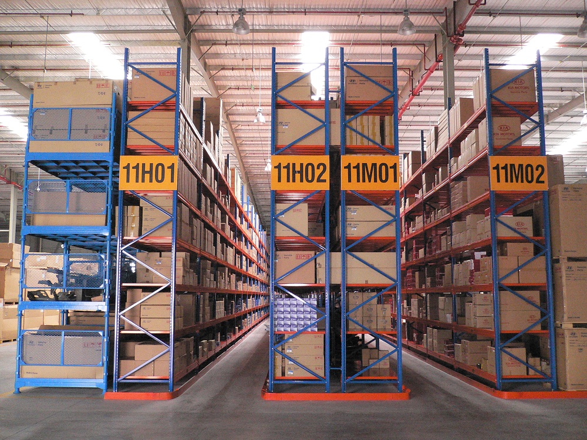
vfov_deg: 40.7
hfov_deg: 52.6
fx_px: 594
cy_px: 220
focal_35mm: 35
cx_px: 294
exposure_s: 1/60
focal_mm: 5.8
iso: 400
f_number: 2.8
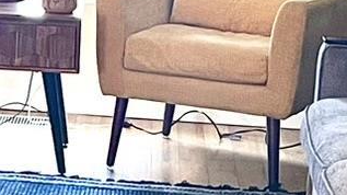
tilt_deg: -7.8
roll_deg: -0.4
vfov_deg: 6.6
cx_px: -317
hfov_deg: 10.9
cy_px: -30
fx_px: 1683
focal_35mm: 183
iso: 125
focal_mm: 5.1
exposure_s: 1/60
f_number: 1.6
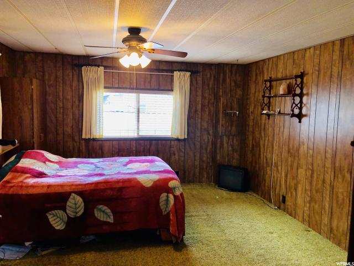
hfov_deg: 63.4
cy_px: 133
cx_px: 177
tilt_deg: -5.8
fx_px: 286
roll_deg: -1.9
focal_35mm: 28
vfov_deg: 49.7
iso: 20
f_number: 1.8
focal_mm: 3.99
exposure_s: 1/43
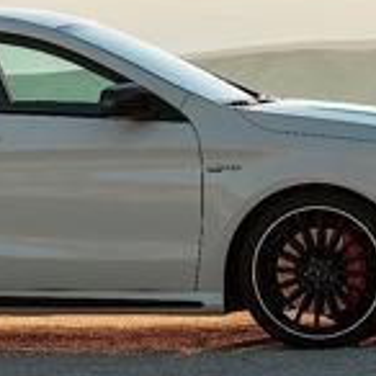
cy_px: -61
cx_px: 57
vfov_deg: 4.6
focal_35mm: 380
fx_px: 4670
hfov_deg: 4.6
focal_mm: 102
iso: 100
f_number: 8
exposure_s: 1/60
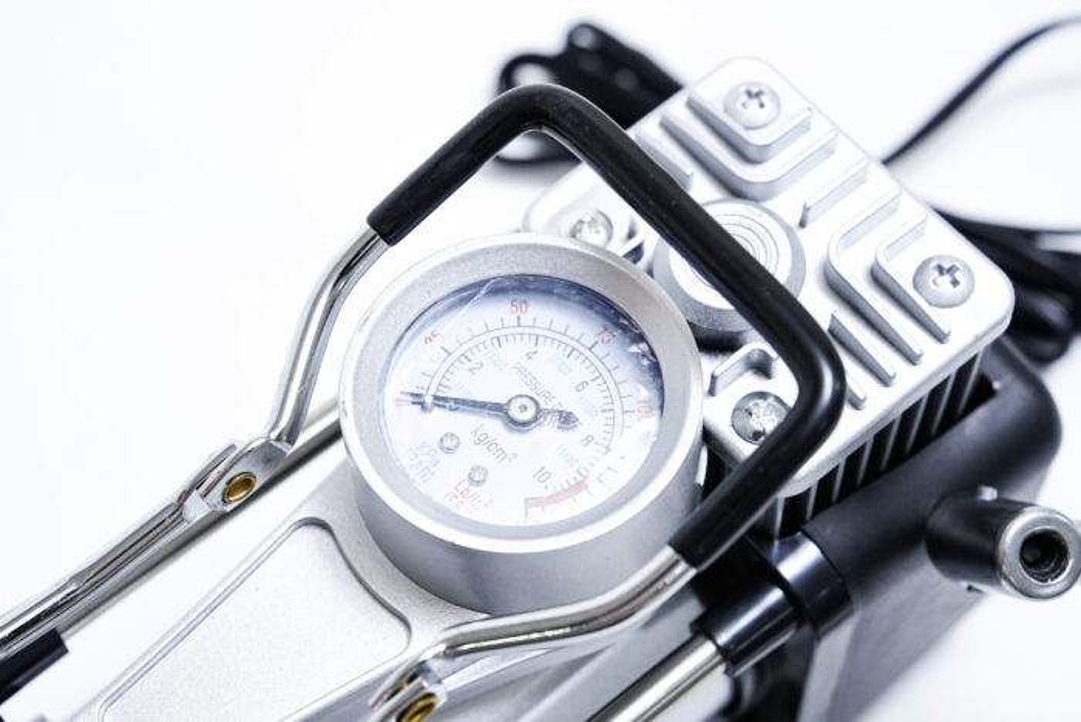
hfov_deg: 28.8
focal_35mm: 70
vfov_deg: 19.5
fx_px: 2104
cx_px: 540
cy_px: 361
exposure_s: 1/250
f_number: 8
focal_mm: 70
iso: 3200
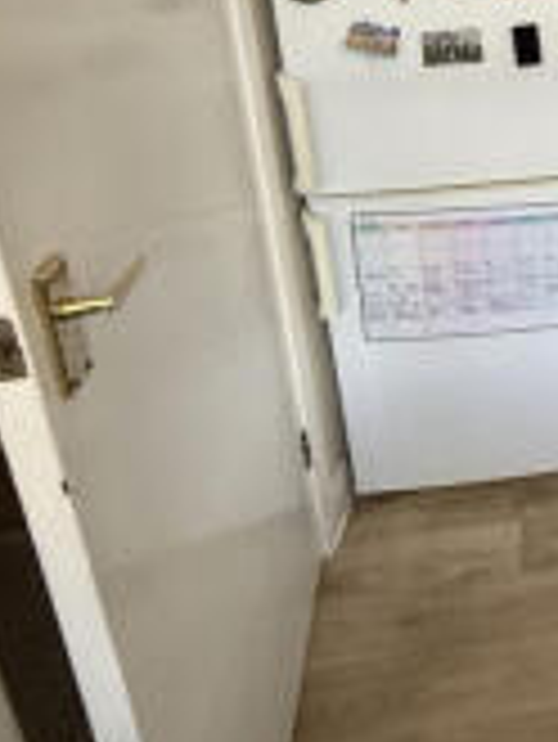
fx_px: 794
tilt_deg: -15.3
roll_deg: -0.8
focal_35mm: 37
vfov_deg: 44.9
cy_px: 56
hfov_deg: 31.6
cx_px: 688
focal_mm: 2.22
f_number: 2.2
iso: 160
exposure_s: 1/99
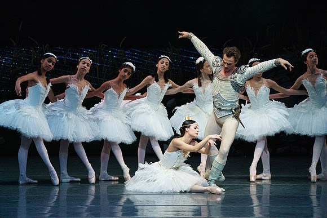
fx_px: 3634
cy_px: 109
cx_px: 164
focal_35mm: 400
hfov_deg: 5.2
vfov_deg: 3.4
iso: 8000
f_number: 5.6
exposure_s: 1/320
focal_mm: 400
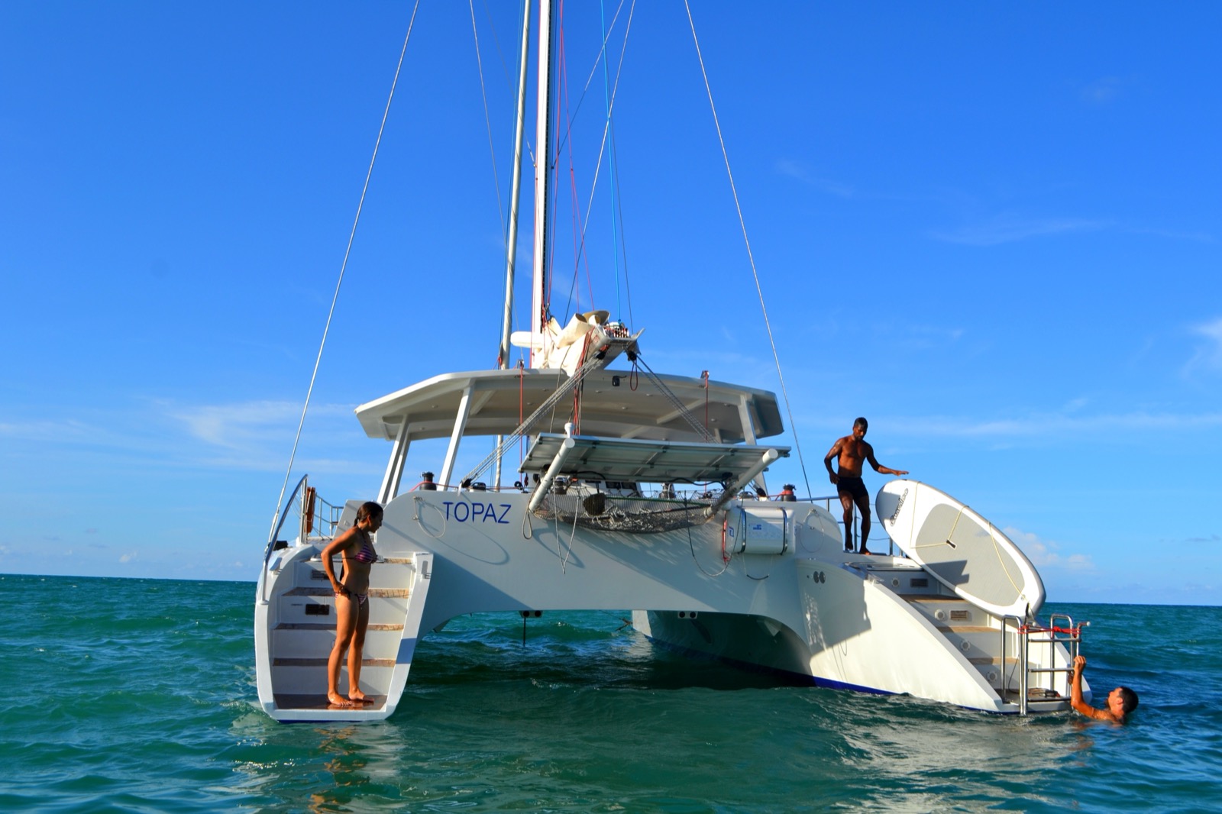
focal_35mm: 33
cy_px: 407
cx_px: 611
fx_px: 1120
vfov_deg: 40.0
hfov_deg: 57.2
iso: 100
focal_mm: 22
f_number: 8
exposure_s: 1/250
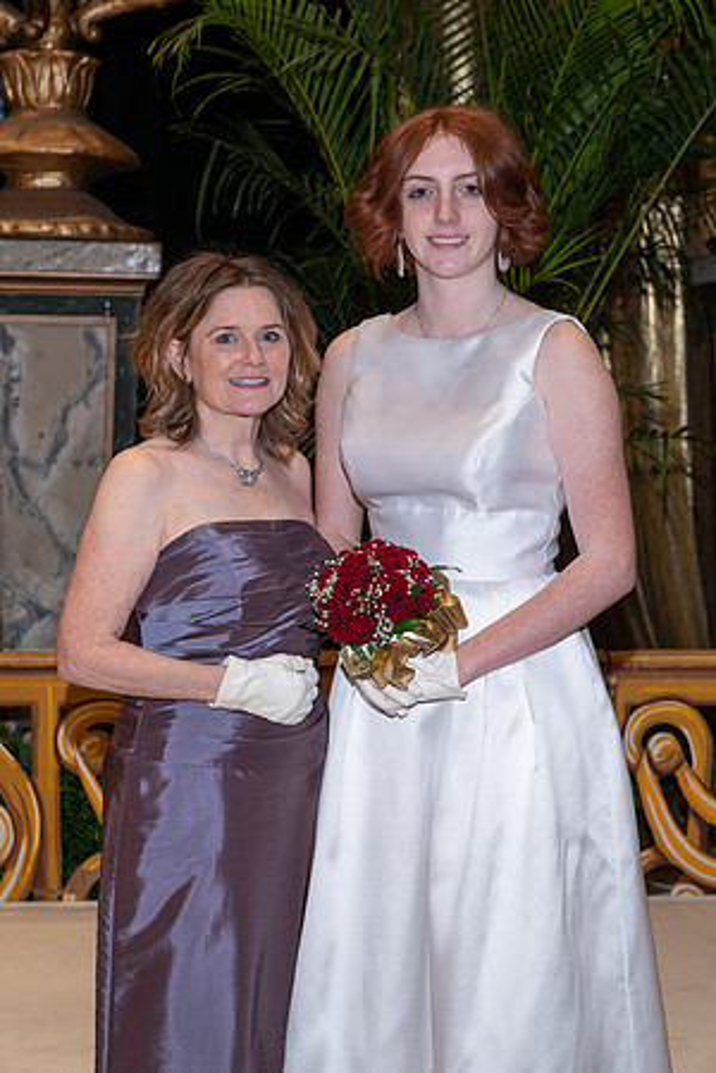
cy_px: 536
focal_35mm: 65
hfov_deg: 20.9
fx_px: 1939
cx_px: 358
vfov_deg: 31.0
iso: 400
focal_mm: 65
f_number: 5.6
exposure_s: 1/50
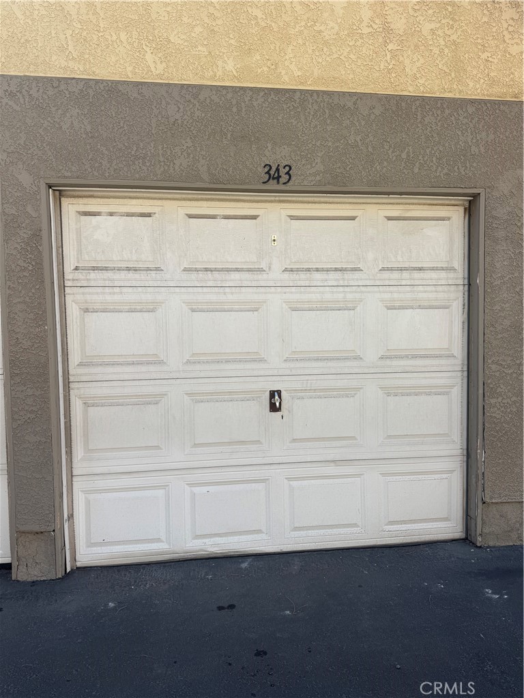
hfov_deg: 56.8
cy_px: 349
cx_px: 262
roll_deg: +0.9
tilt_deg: -2.4
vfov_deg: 71.6
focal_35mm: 24
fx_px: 484
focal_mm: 6.76
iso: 80
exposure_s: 1/1560
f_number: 1.78
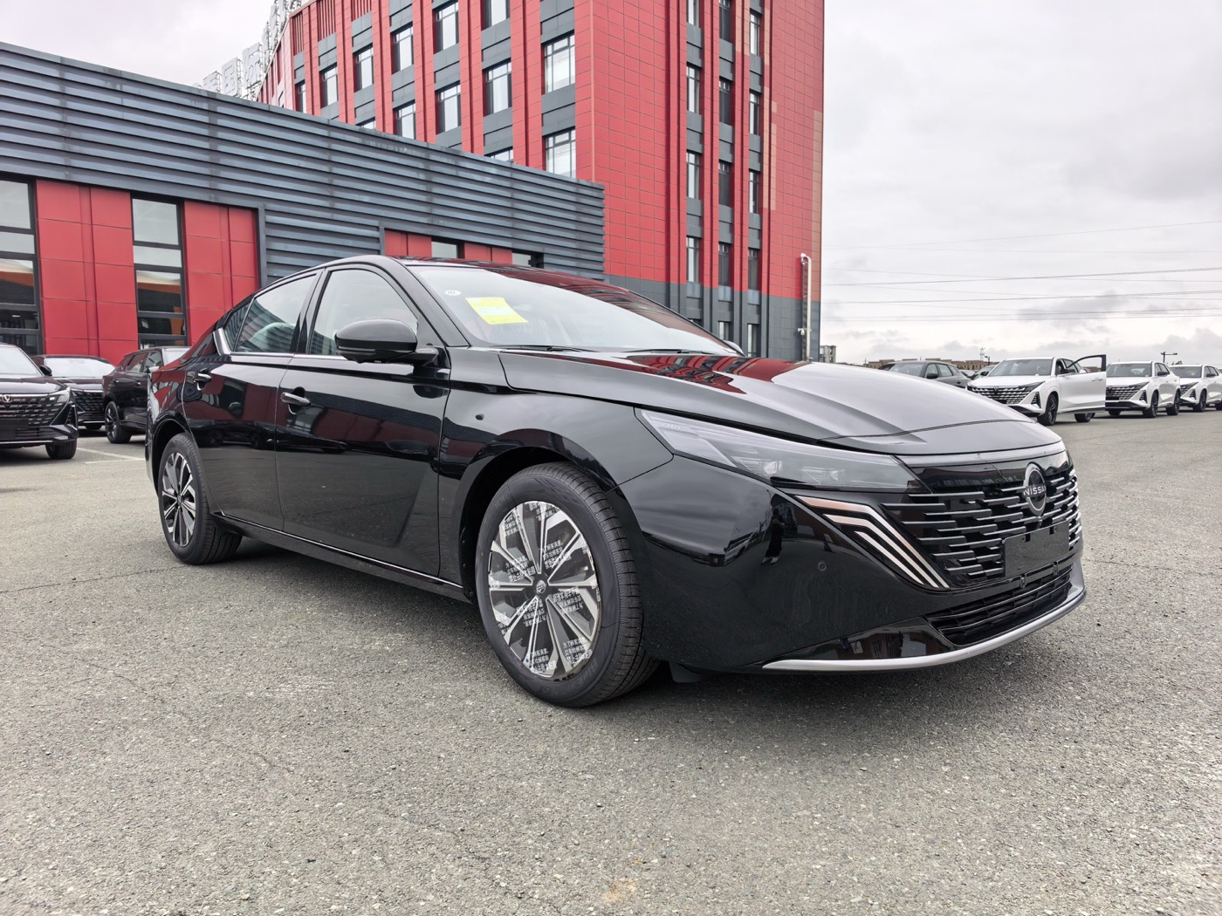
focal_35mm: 24
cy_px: 458
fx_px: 847
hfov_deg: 71.6
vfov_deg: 56.8
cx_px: 611
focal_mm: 5.75
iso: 50
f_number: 2
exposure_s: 1/3030
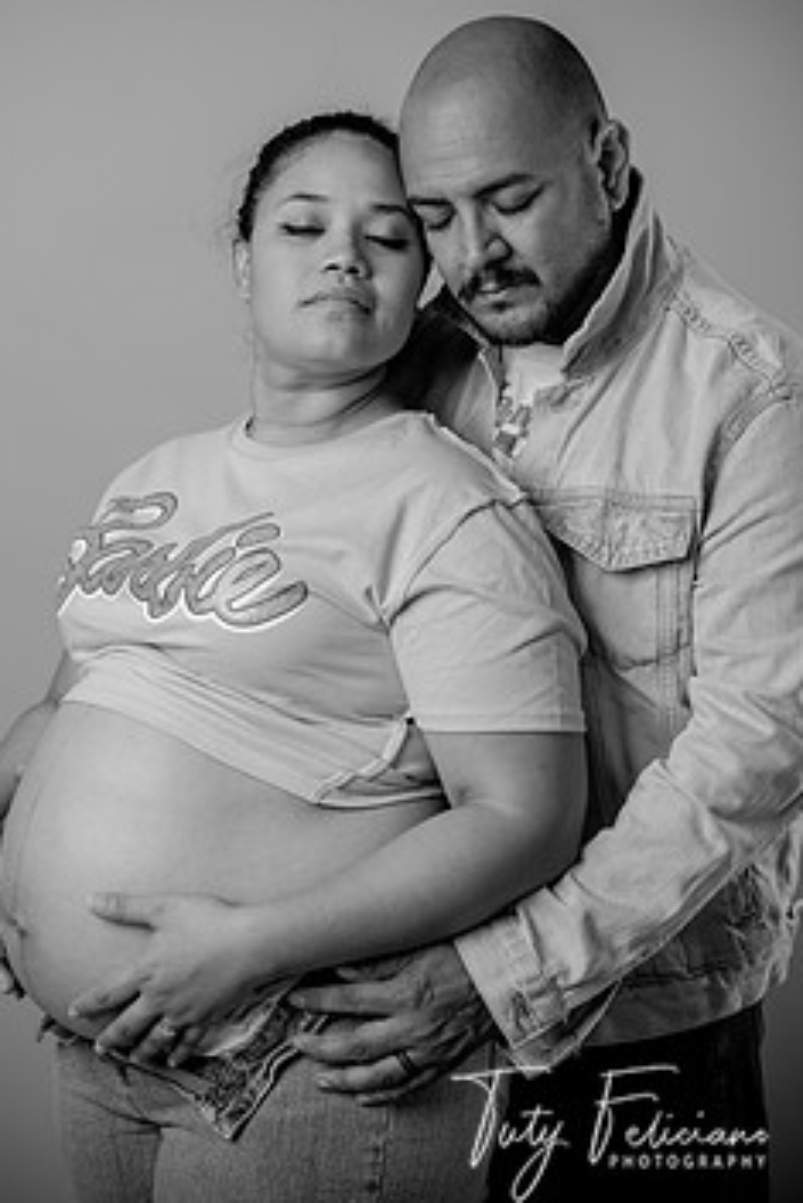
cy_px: 472
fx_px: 2607
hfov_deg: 17.5
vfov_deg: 25.9
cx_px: 308
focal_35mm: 78
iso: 50
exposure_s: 1/50
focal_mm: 61
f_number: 3.2
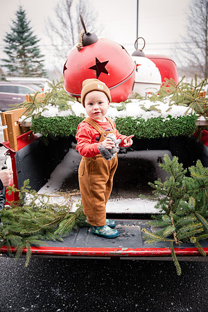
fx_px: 312
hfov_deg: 36.9
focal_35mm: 36
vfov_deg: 53.1
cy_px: 156
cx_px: 104
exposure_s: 1/250
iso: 320
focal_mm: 36
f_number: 3.2
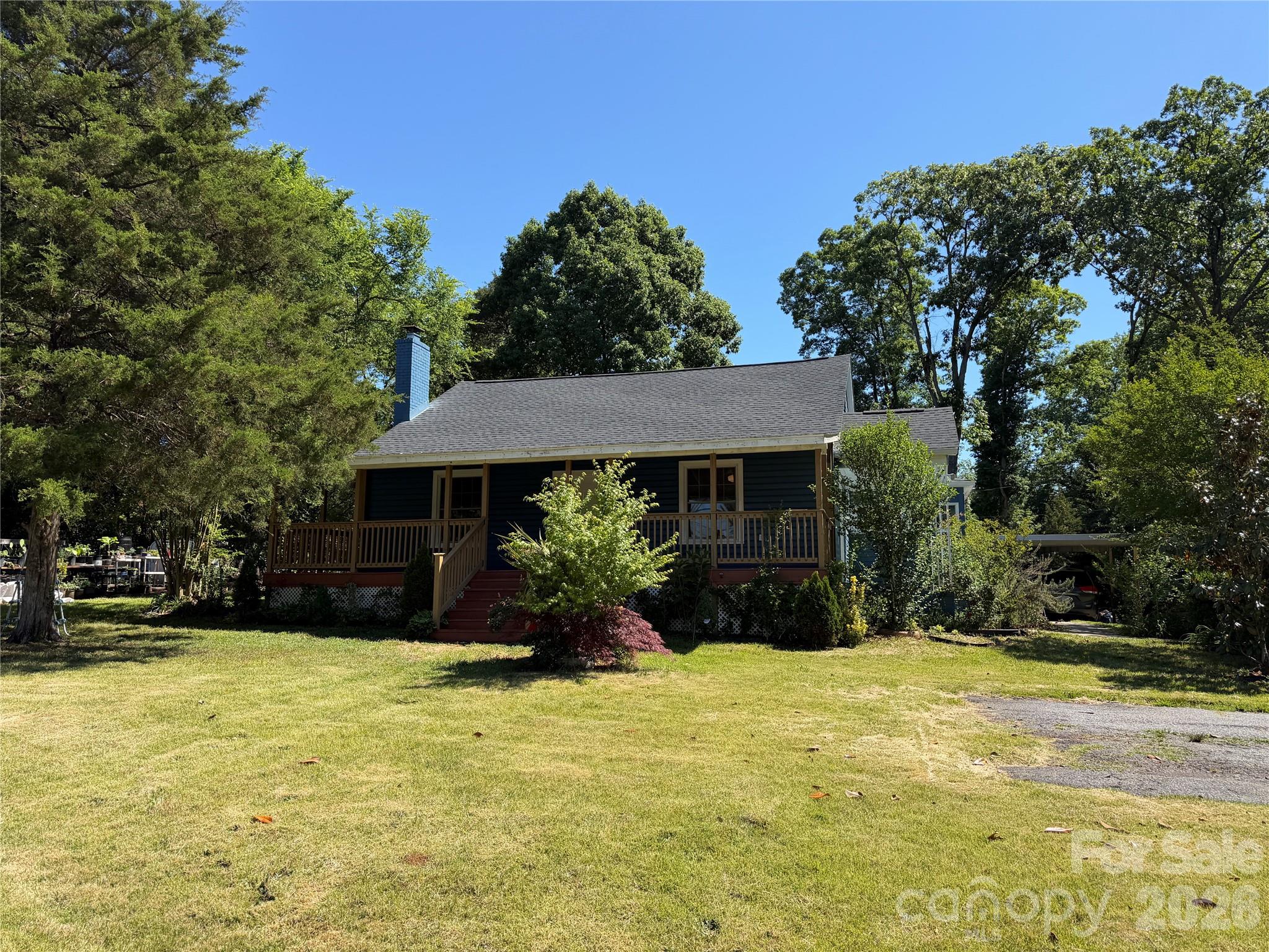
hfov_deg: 71.6
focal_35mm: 24
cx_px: 634
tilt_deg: +8.3
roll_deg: -0.6
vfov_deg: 56.8
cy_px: 476
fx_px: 880
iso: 80
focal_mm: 6.76
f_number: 1.78
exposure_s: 1/2703
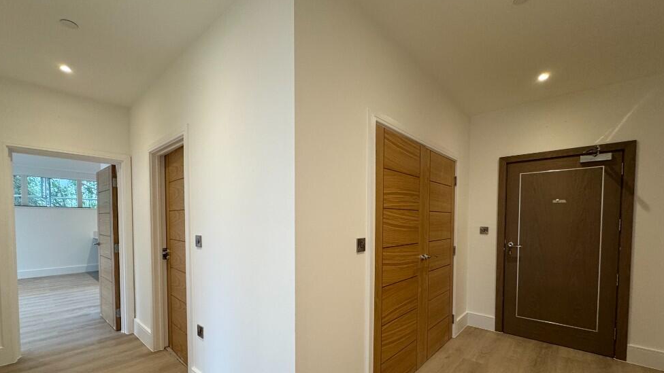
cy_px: 232
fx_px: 282
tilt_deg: -2.0
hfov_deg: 99.3
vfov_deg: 66.1
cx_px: 322
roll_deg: +0.3
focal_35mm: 16
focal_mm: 2.22
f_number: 2.2
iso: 200
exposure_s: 1/100
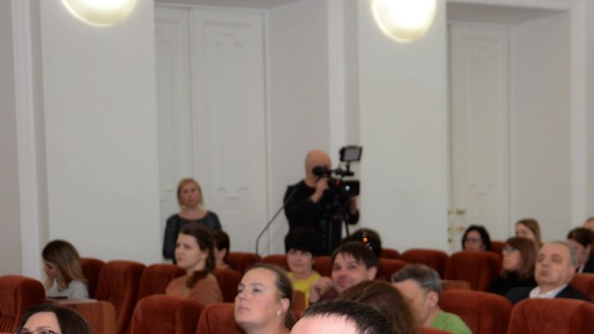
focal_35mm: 98
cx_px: 465
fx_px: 1543
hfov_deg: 21.5
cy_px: 363
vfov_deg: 12.2
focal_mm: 32
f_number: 4.2
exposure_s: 1/200
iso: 1000
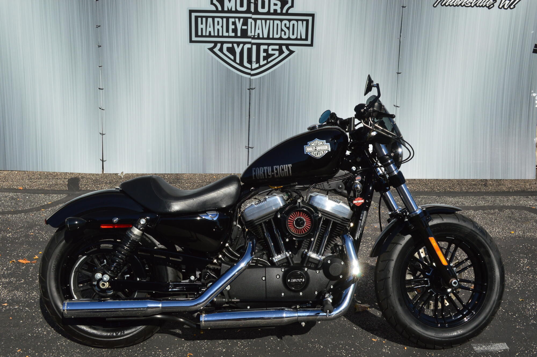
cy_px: 178
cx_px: 268
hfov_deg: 49.6
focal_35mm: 39
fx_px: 581
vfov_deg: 34.2
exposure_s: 1/500
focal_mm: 26
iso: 360
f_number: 11
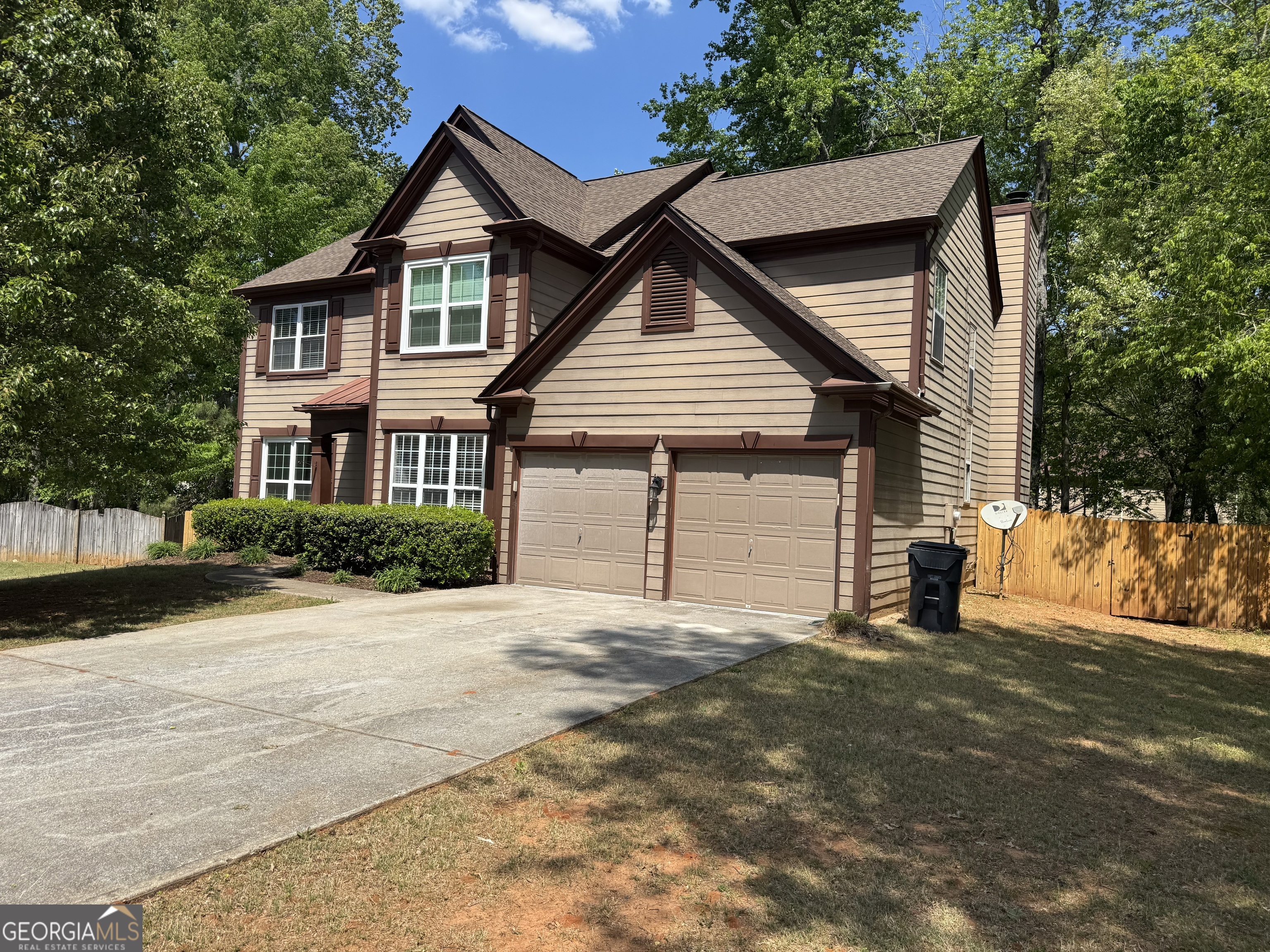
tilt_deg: +0.7
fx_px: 881
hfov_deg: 71.6
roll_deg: -3.2
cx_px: 635
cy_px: 476
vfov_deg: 56.8
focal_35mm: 24
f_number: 1.78
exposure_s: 1/4310
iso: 80
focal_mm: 6.76
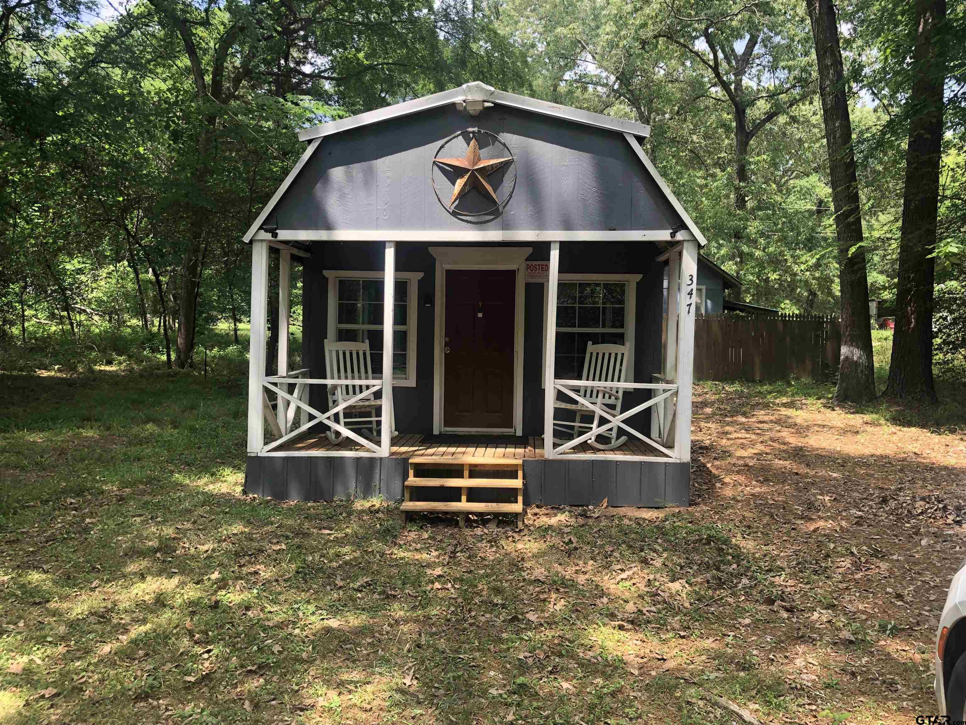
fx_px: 781
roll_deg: -1.7
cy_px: 362
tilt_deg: -2.1
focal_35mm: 28
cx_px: 483
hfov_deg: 63.4
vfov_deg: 49.7
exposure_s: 1/251
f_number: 1.8
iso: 20
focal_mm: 4
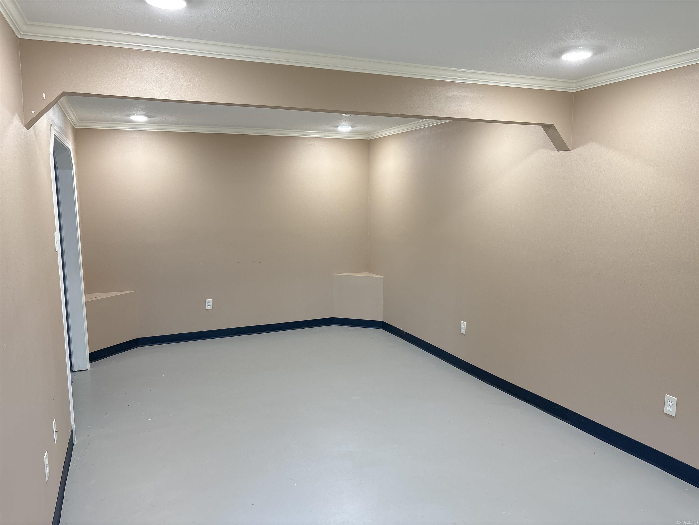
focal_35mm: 26
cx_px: 350
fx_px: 525
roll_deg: +0.7
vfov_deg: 53.1
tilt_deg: -6.4
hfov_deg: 67.3
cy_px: 262
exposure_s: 1/60
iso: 80
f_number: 1.6
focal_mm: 5.96
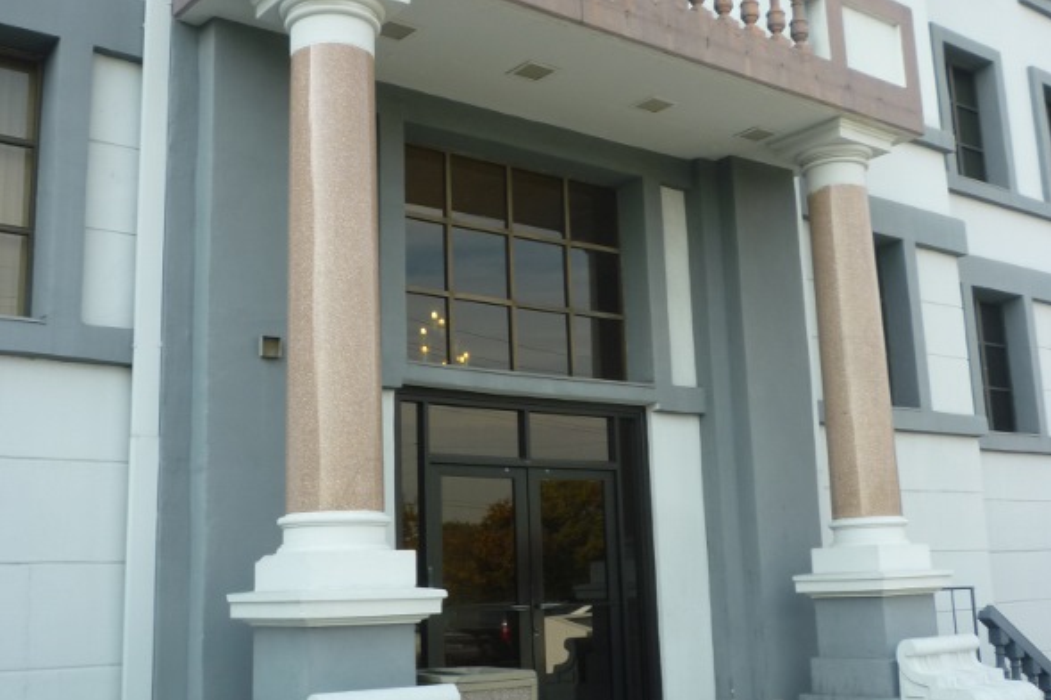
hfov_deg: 47.4
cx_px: 521
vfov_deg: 32.6
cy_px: 341
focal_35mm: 41
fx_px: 1196
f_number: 3.3
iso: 80
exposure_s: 1/250
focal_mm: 5.2
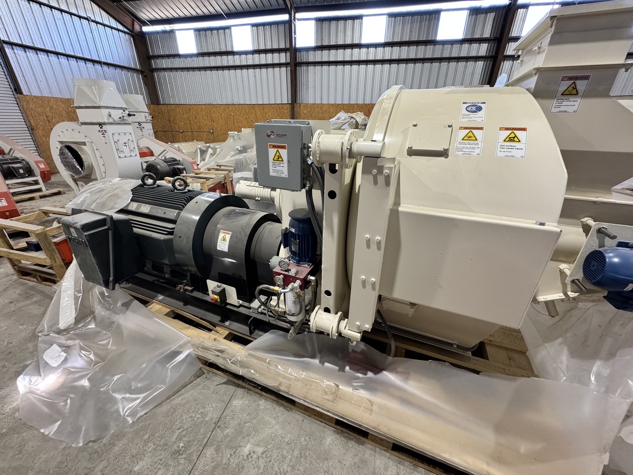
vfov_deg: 85.7
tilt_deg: -24.2
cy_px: 238
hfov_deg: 102.1
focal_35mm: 14
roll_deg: -0.3
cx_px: 316
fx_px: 256
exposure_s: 1/60
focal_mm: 2.22
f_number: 2.2
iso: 160
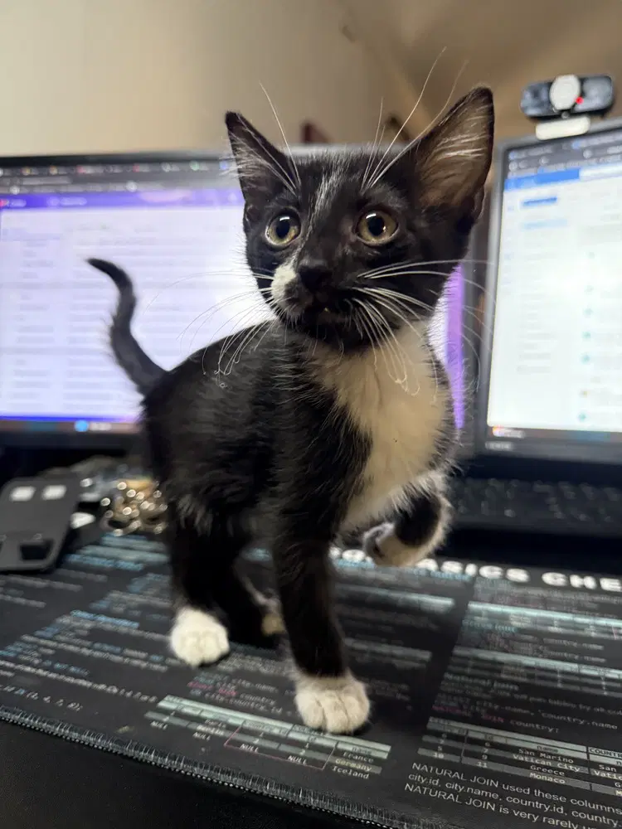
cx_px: 311
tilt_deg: -3.0
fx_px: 575
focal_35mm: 24
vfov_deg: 71.6
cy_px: 414
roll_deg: -1.6
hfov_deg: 56.8
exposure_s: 1/60
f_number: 1.78
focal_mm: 6.76
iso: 640
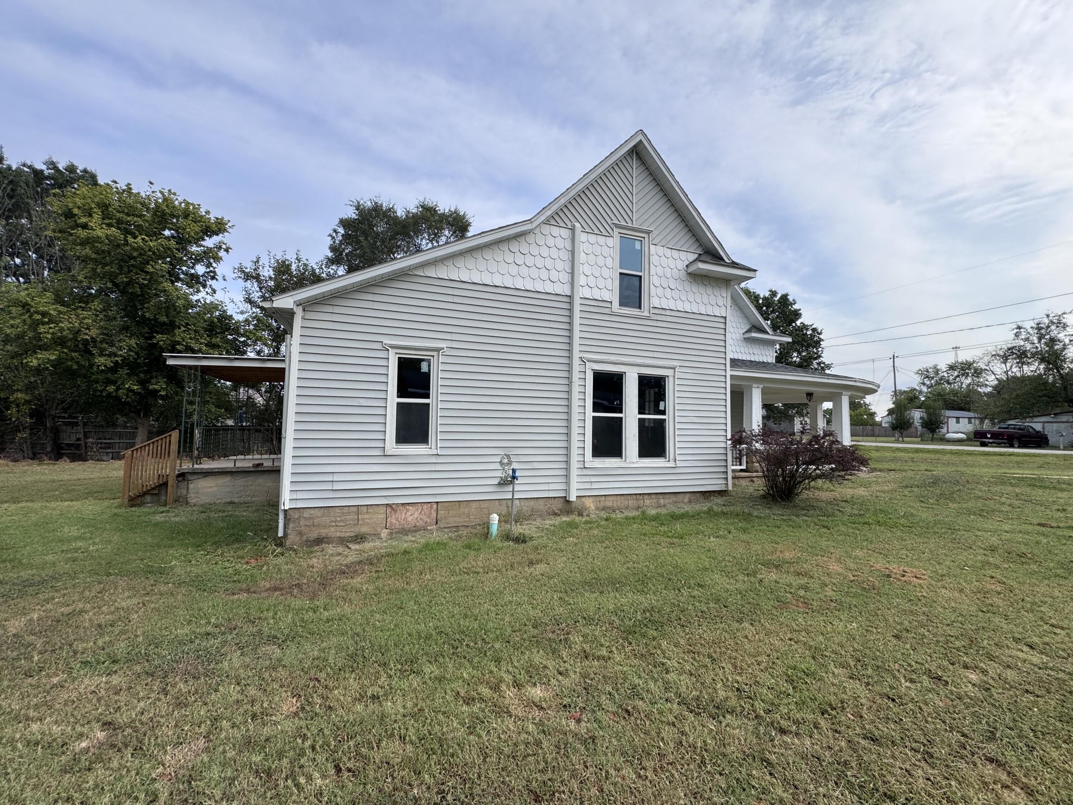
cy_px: 402
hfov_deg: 102.1
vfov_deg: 85.7
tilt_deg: +2.3
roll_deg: -0.3
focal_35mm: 14
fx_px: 434
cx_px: 536
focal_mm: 2.22
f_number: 2.2
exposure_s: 1/1198
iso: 50
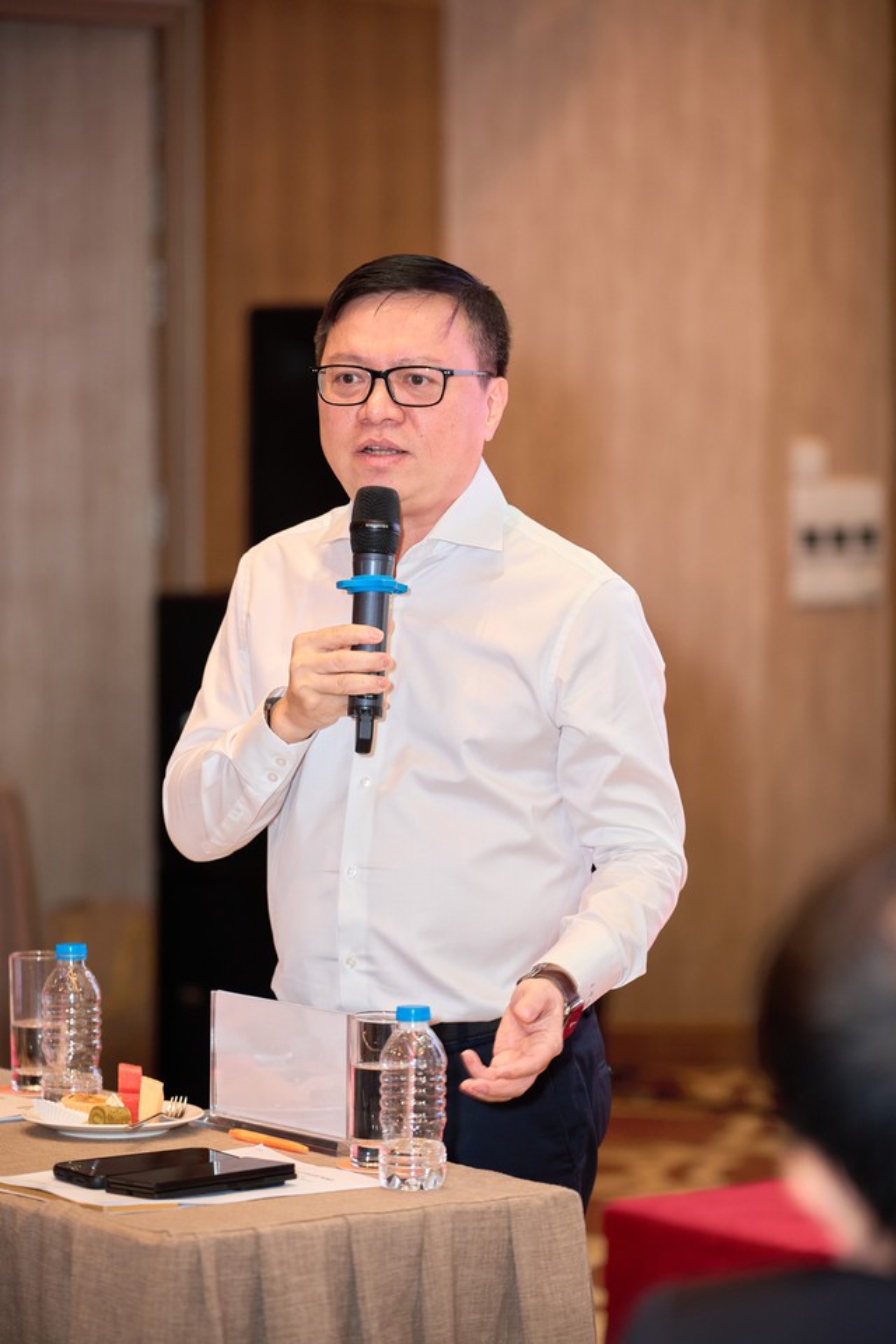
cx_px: 448
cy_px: 672
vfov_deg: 17.0
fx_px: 4506
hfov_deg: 11.4
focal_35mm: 121
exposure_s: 1/160
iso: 1250
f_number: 2.8
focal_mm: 120.7
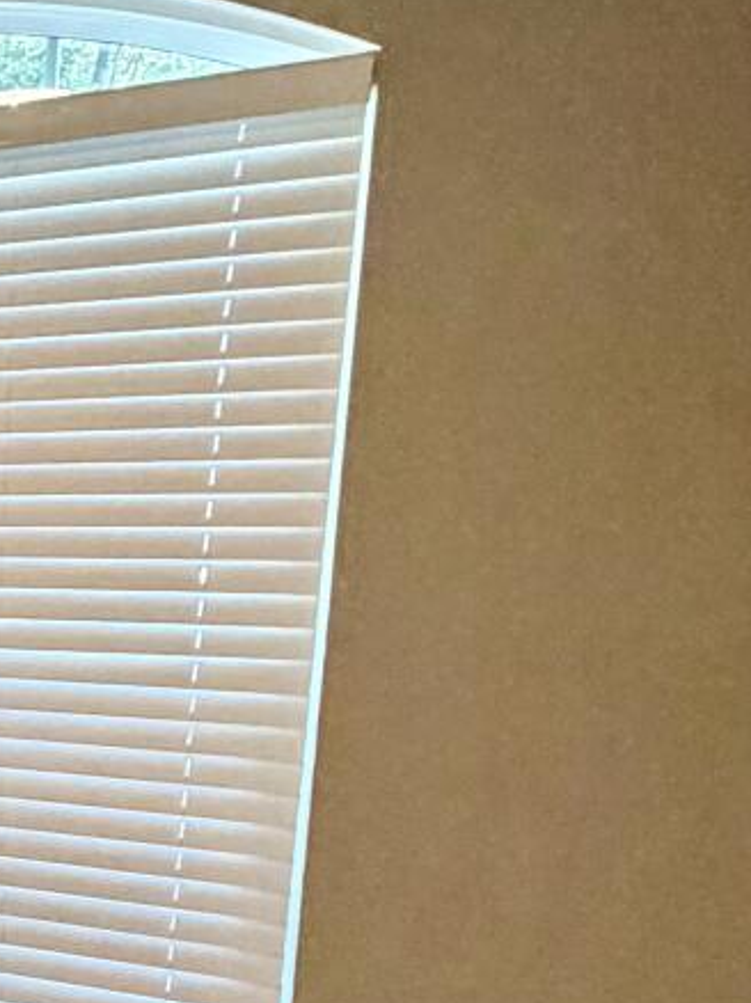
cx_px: -957
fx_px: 1853
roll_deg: +0.9
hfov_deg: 15.4
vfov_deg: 29.6
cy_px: 795
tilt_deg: -8.9
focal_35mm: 64
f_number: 2.2
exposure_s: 1/60
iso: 500
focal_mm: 2.22
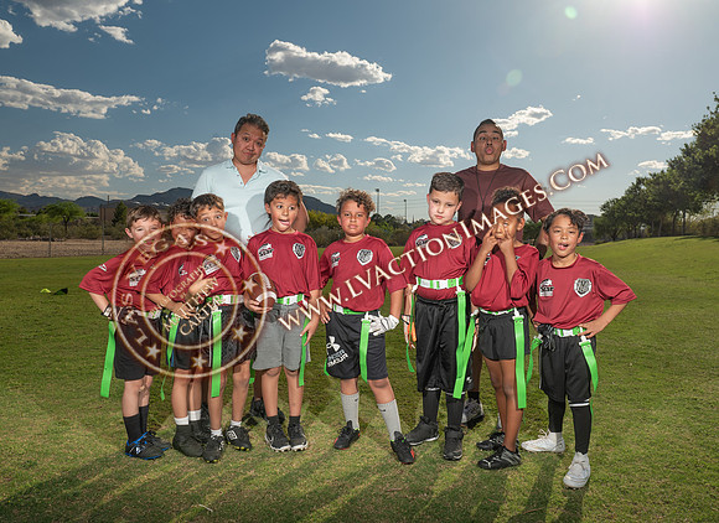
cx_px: 363
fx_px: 548
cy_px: 250
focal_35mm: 27
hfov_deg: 66.6
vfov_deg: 51.0
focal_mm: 24
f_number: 8
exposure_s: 1/200
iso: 100
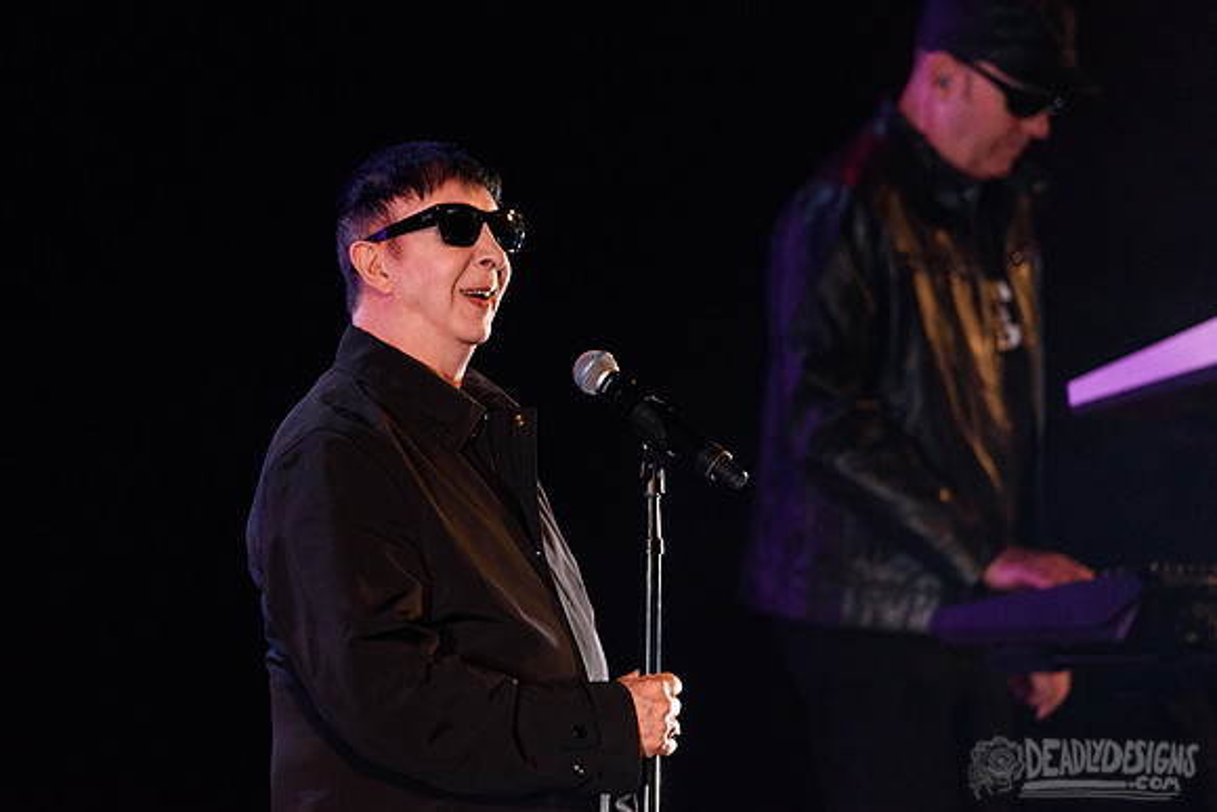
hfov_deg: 3.9
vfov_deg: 2.6
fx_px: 17874
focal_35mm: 529
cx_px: 550
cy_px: 369
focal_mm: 480
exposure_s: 1/200
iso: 4000
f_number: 6
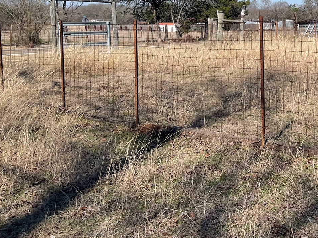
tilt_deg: -3.0
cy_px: 41
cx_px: 340
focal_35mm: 54
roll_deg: +0.2
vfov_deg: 26.4
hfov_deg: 31.9
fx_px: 496
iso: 32
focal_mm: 5.1
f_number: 1.6
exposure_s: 1/3922
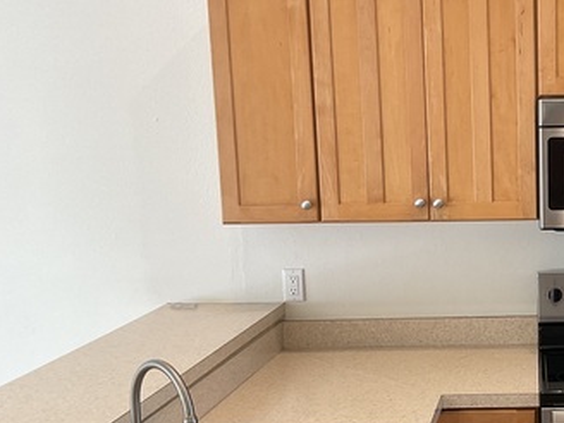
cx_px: 553
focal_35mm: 59
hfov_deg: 30.6
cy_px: 261
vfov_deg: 24.8
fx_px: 961
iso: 50
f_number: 1.8
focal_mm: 3
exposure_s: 1/60
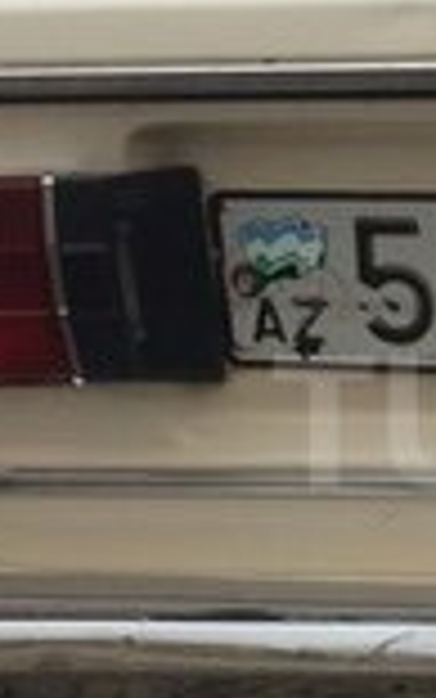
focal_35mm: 131
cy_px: 421
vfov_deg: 15.9
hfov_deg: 9.6
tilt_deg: -1.8
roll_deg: +0.2
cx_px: 733
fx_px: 2488
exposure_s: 1/154
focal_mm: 4.15
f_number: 2.2
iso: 32
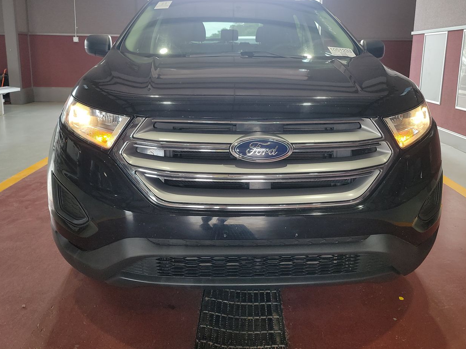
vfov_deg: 45.0
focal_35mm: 31
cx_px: 242
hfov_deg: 58.3
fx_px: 417
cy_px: 127
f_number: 1.8
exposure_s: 1/59
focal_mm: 6.7
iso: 125
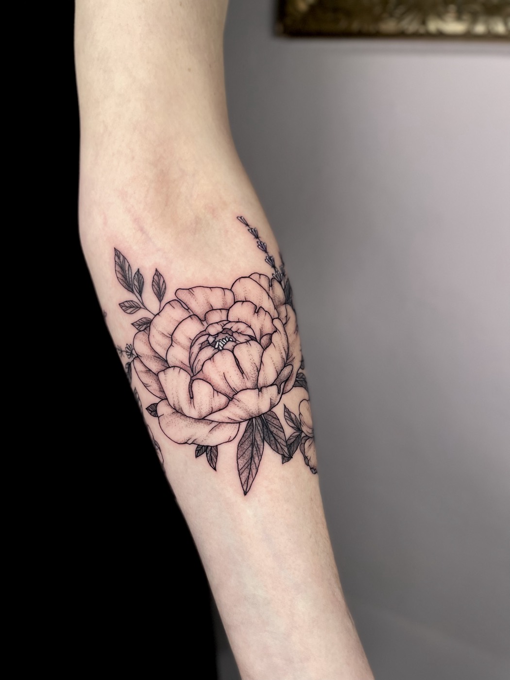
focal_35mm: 26
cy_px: 340
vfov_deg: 67.3
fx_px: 511
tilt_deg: -22.8
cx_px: 255
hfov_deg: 53.1
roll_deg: -1.3
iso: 250
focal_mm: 4.2
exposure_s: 1/60
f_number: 1.6
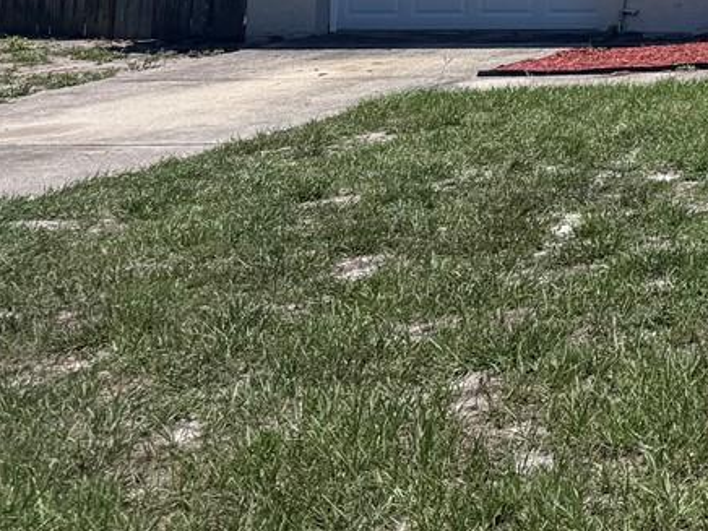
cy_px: -304
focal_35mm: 88
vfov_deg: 15.3
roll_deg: +0.8
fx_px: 1800
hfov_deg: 17.7
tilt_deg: +5.8
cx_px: 1294
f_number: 1.78
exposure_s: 1/7092
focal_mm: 6.76
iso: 80
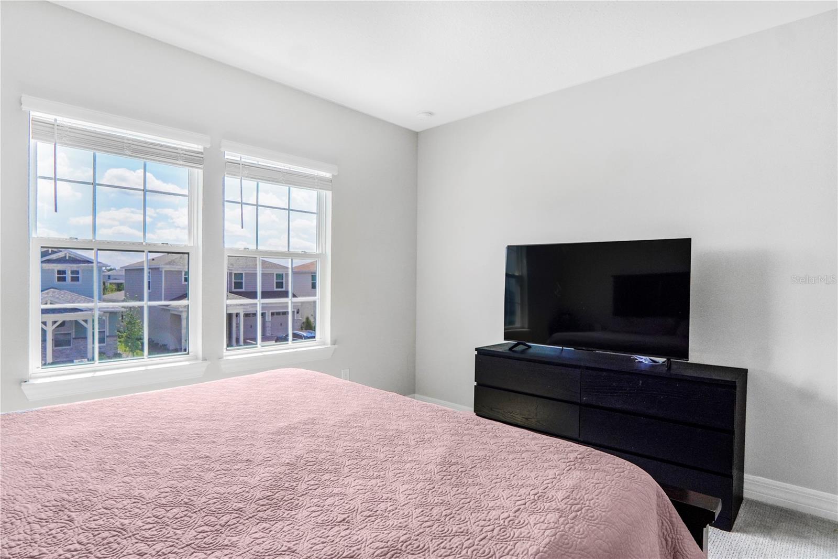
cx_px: 419
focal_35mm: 18
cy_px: 280
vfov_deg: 67.4
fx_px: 419
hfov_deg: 90.0
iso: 640
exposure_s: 1/200
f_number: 5
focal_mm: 12
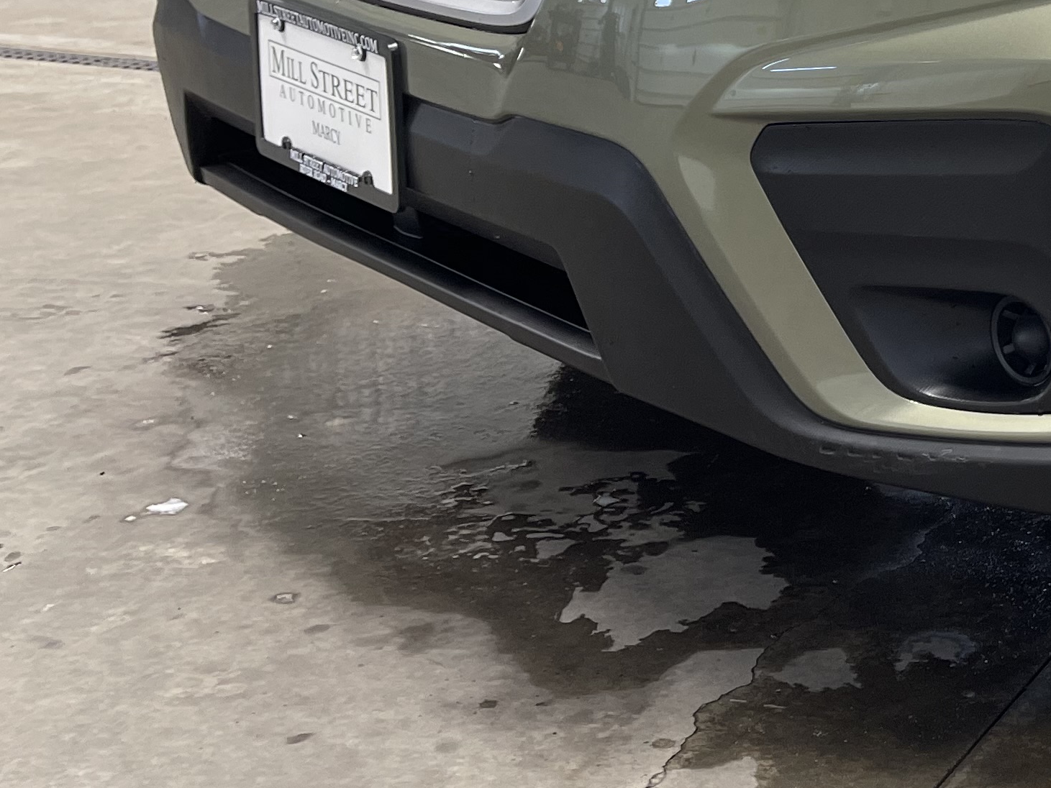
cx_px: 1415
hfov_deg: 24.2
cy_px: -101
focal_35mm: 69
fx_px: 2095
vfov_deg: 20.2
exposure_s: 1/120
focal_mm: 5.1
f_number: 1.6
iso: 100
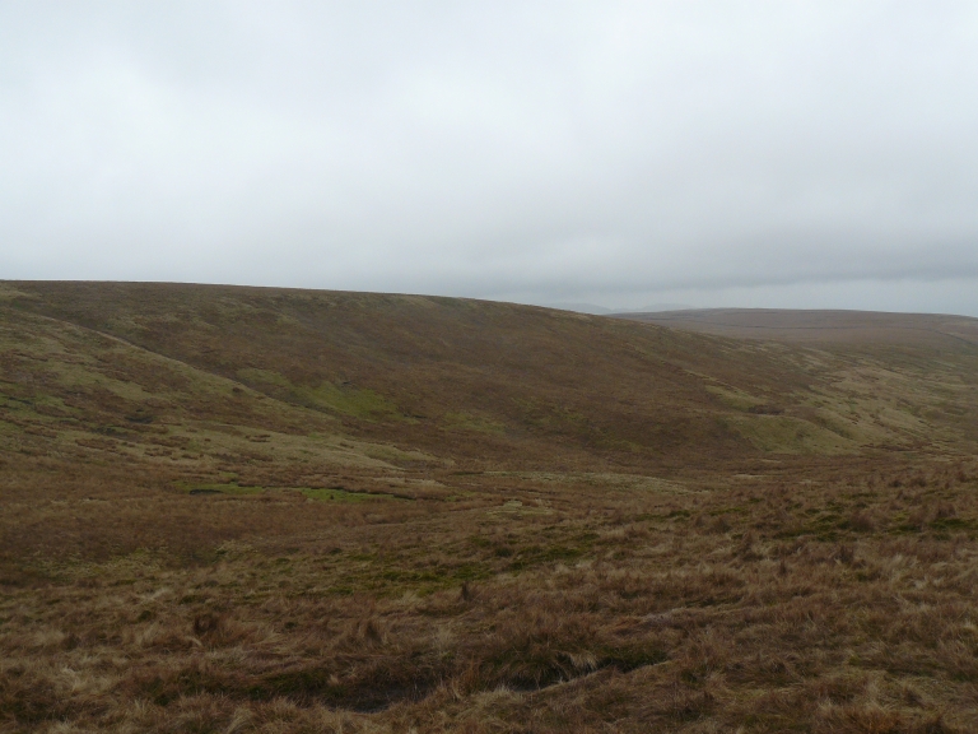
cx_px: 489
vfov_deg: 39.7
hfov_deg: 51.4
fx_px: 1017
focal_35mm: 36
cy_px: 367
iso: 100
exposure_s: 1/250
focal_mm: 6
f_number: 4.5
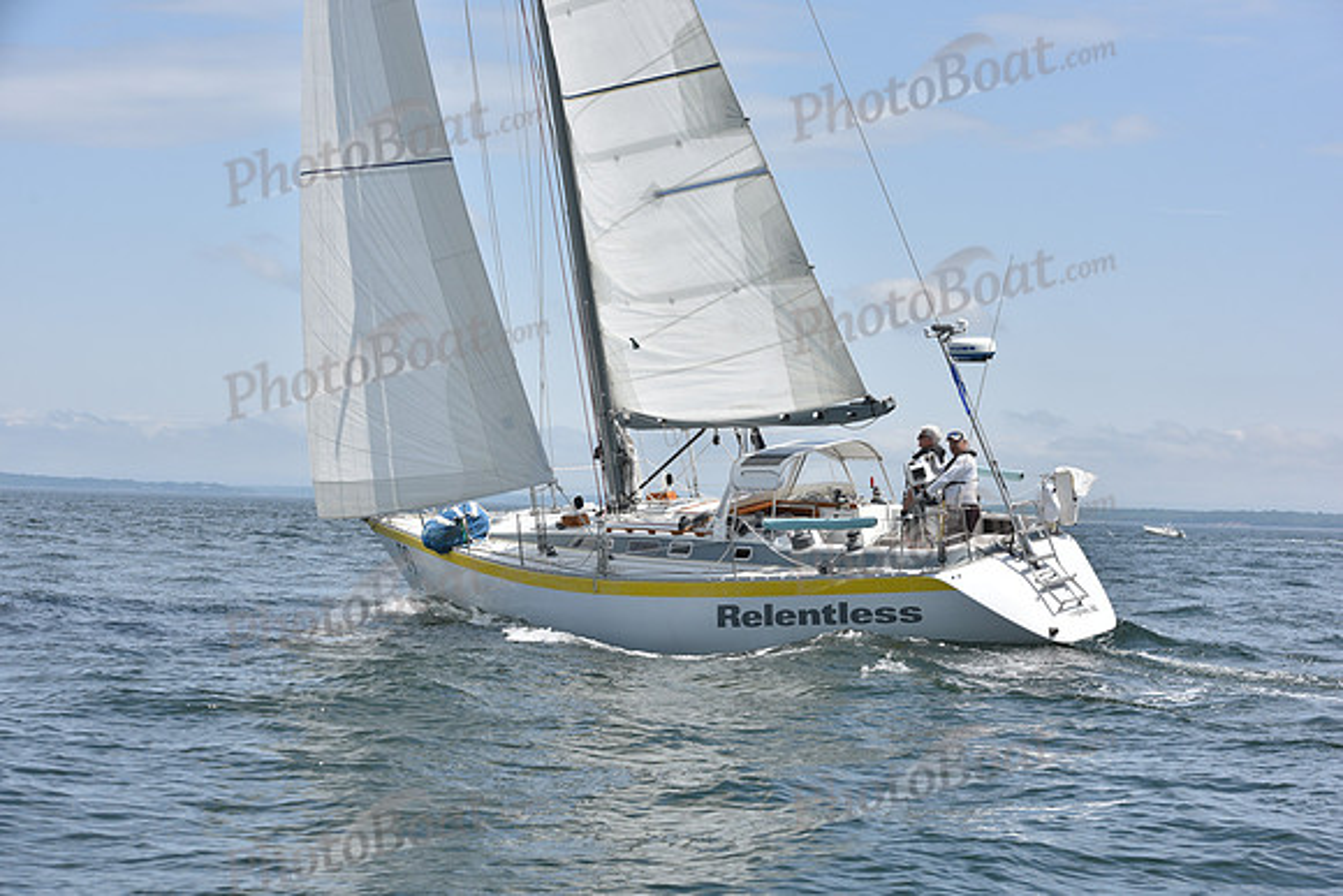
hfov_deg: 28.8
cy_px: 448
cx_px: 672
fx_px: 2612
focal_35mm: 70
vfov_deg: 19.5
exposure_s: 1/800
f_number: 9
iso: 200
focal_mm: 70
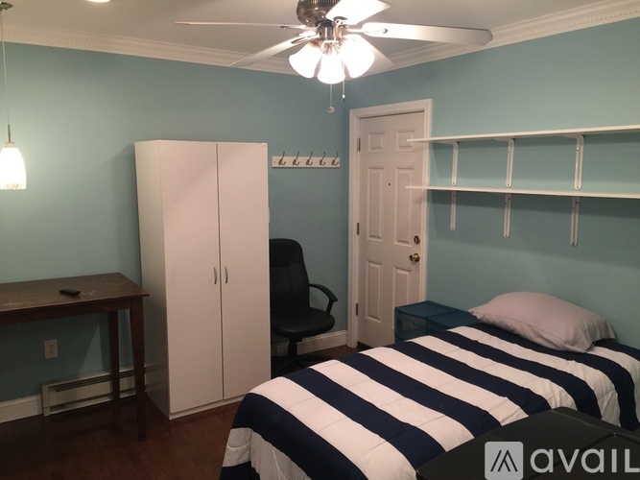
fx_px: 536
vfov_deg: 48.2
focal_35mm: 29
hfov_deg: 61.7
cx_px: 320
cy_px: 240
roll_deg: -1.1
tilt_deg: -7.0
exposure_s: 1/15
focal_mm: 4.15
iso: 64
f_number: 2.2
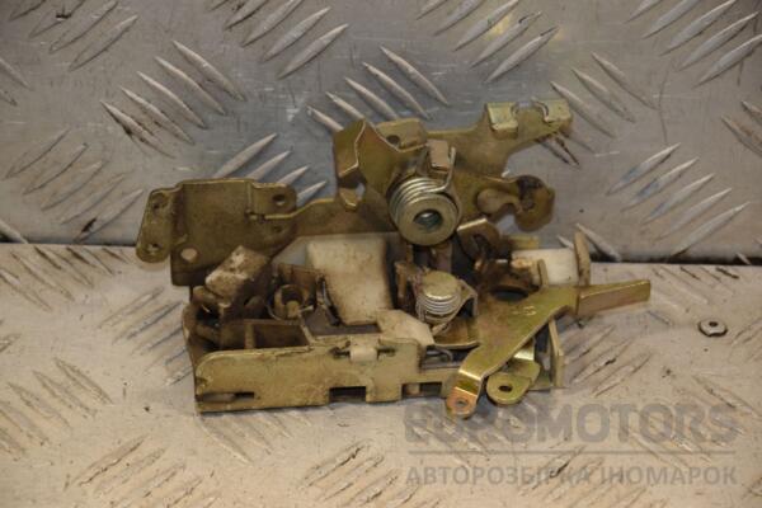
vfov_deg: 8.7
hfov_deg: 13.0
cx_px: 381
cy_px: 254
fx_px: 3333
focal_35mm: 158
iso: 800
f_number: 6.3
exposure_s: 1/200
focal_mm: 105
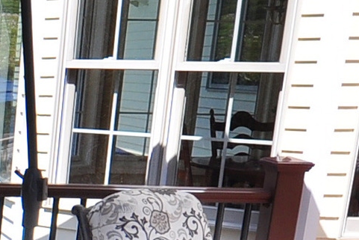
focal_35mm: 105
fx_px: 1049
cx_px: -290
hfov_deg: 16.3
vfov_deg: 12.4
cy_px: 356
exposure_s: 1/250
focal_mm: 11
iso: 200
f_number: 8
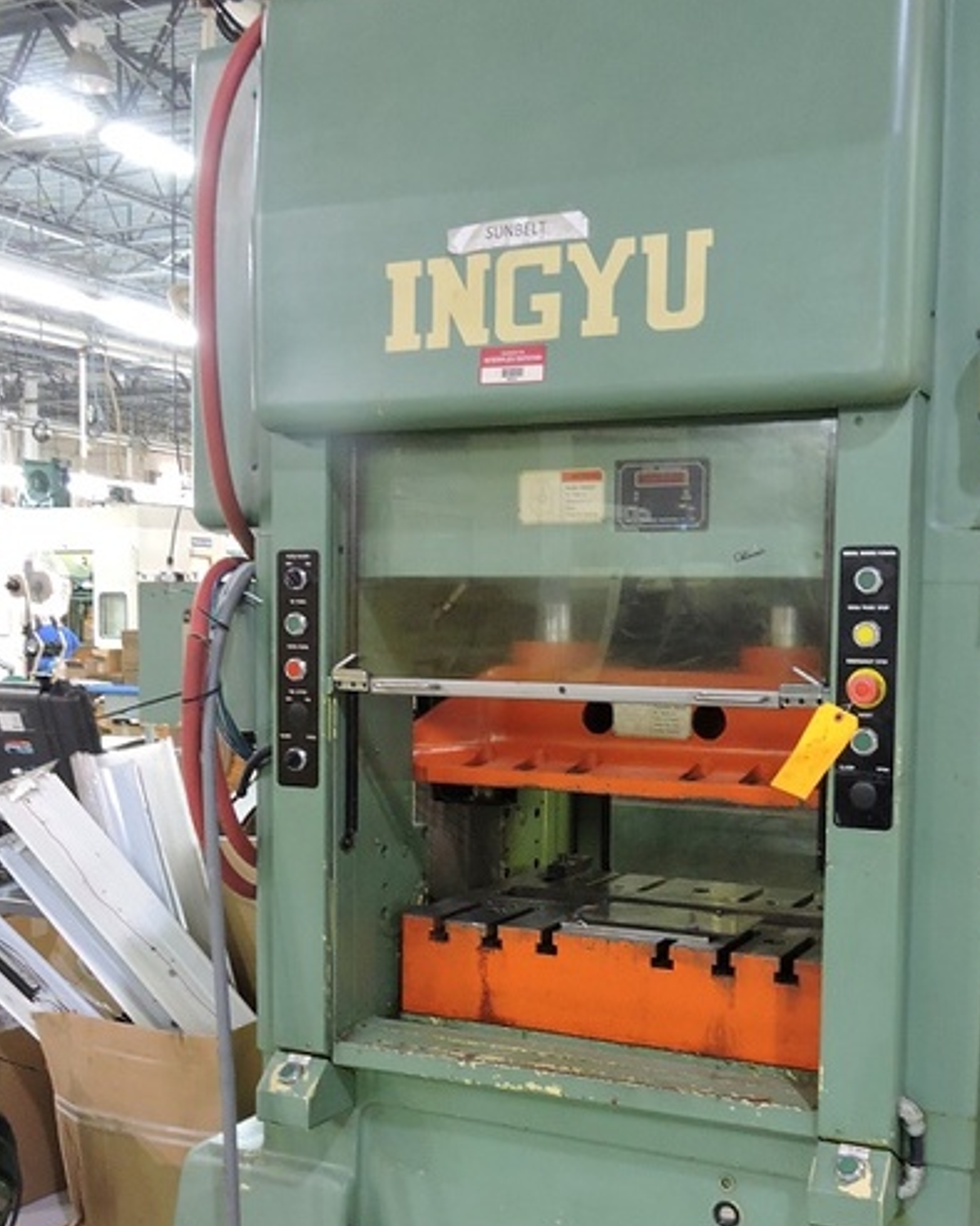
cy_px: 739
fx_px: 1379
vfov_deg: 47.7
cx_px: 608
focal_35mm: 38
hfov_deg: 38.9
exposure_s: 1/10
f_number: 3.3
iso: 400
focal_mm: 4.3
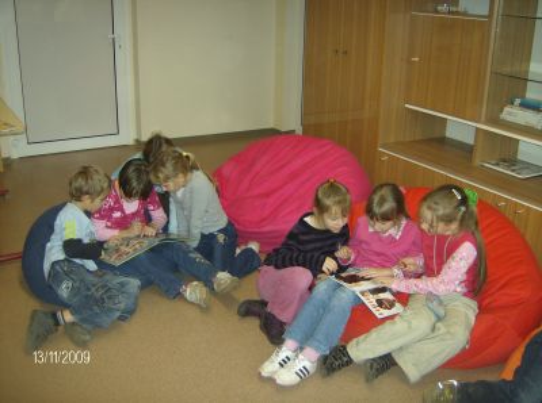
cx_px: 271
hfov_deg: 51.5
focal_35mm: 36
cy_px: 202
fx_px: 562
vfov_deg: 39.5
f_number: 2.8
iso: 200
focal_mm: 6
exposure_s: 1/60
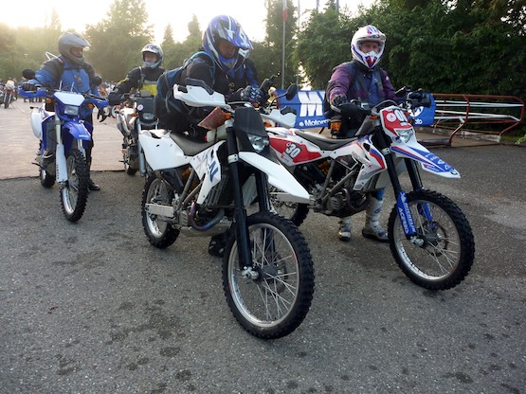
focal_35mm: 28
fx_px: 425
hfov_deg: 63.5
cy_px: 197
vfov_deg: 49.7
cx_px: 263
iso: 80
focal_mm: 4.9
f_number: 3.3
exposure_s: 1/40
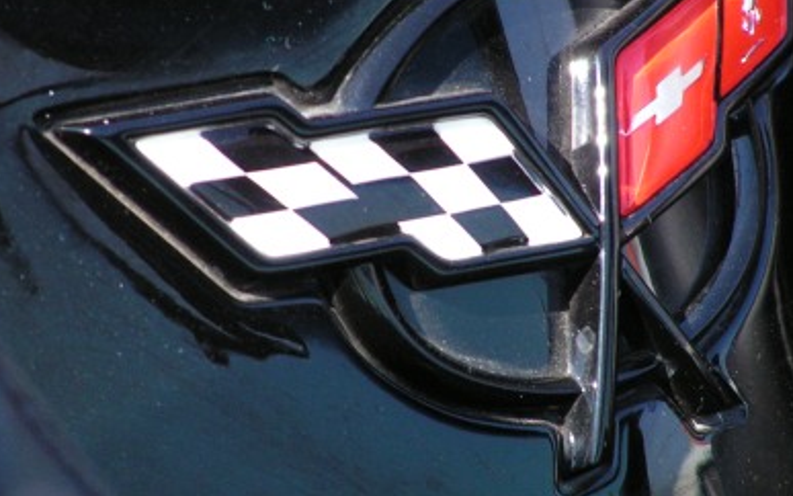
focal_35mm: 666
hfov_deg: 3.2
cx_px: 492
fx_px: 14396
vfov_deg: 2.0
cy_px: 205
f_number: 3.7
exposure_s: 1/400
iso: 100
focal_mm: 63
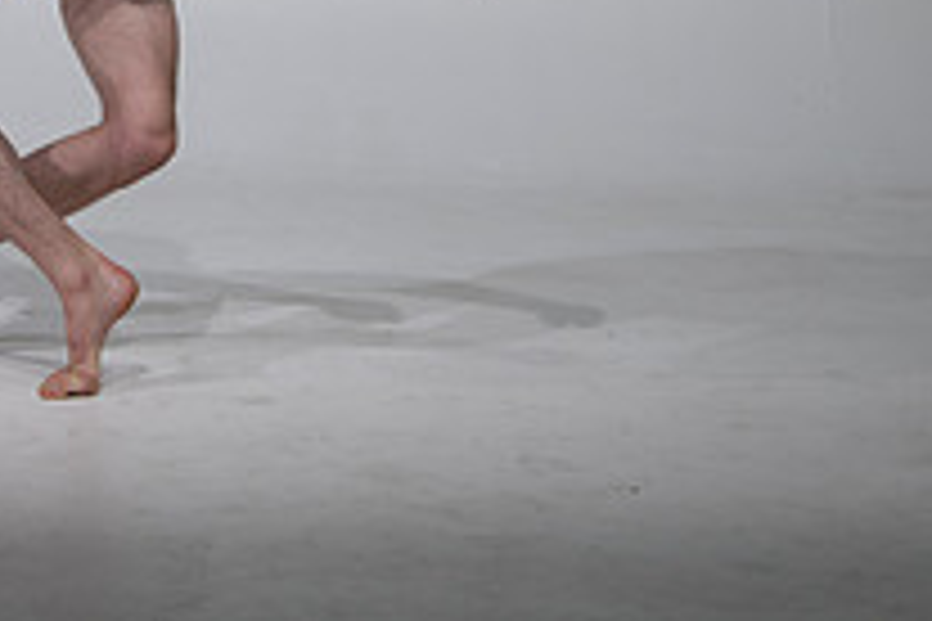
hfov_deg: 14.5
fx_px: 3624
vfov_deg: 9.6
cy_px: -241
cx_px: 41
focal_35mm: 140
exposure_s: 1/250
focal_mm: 50
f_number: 4
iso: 400
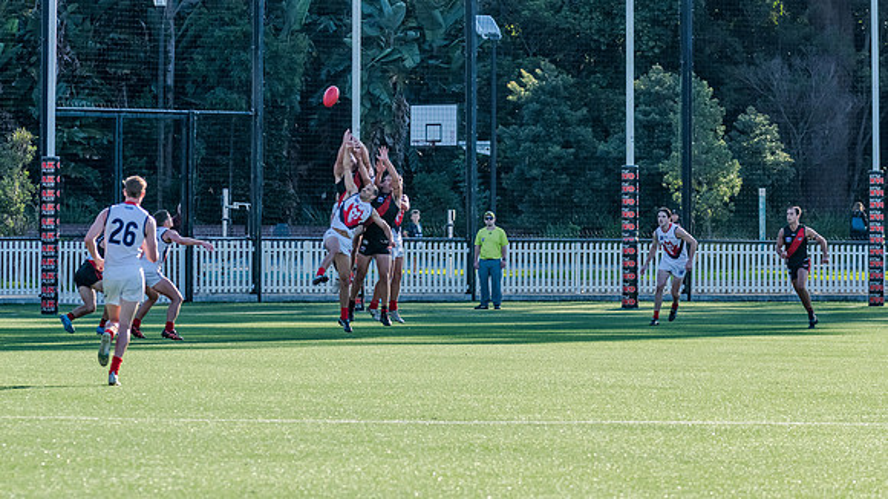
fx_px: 5098
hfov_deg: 10.0
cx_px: 385
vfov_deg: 5.6
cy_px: 314
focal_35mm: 217
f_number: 7.1
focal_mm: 170
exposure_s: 1/1600
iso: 800
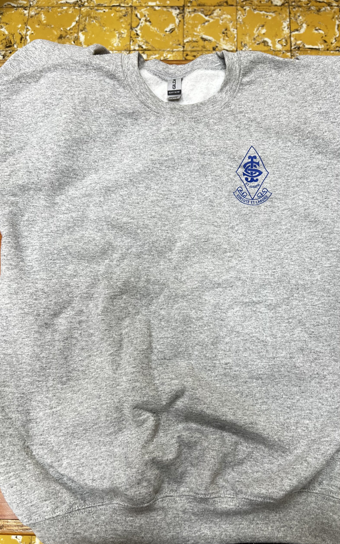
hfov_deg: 44.4
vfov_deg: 66.5
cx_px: 201
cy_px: 276
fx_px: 415
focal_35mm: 28
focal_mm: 5.7
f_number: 1.5
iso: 100
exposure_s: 1/120
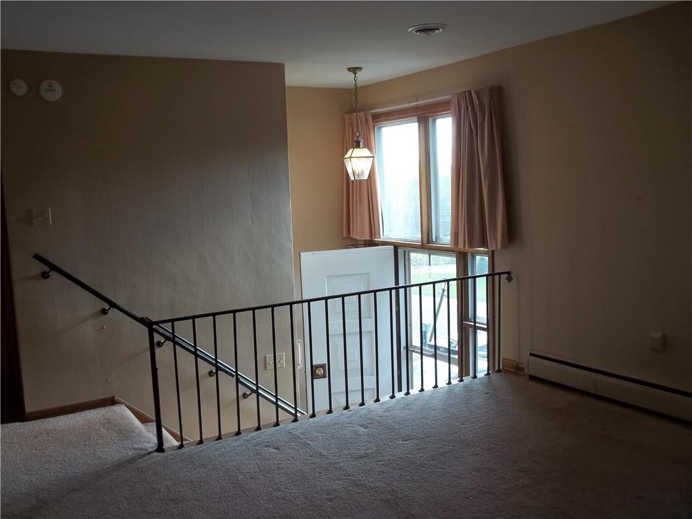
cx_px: 346
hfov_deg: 55.4
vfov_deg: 42.9
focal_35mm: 33
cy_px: 260
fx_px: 660
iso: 64
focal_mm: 5.9
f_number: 3.3
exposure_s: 1/40
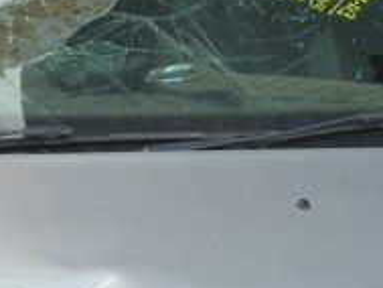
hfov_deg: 13.7
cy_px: 355
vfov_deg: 10.1
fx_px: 1594
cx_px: 126
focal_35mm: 144
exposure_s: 1/250
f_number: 4.5
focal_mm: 6.2
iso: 125
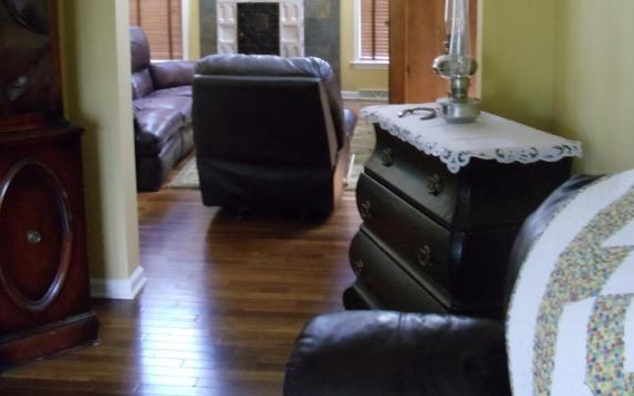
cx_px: 320
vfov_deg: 20.2
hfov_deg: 32.5
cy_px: 36
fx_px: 1088
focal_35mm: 63
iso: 800
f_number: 3.5
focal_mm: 6
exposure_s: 1/80
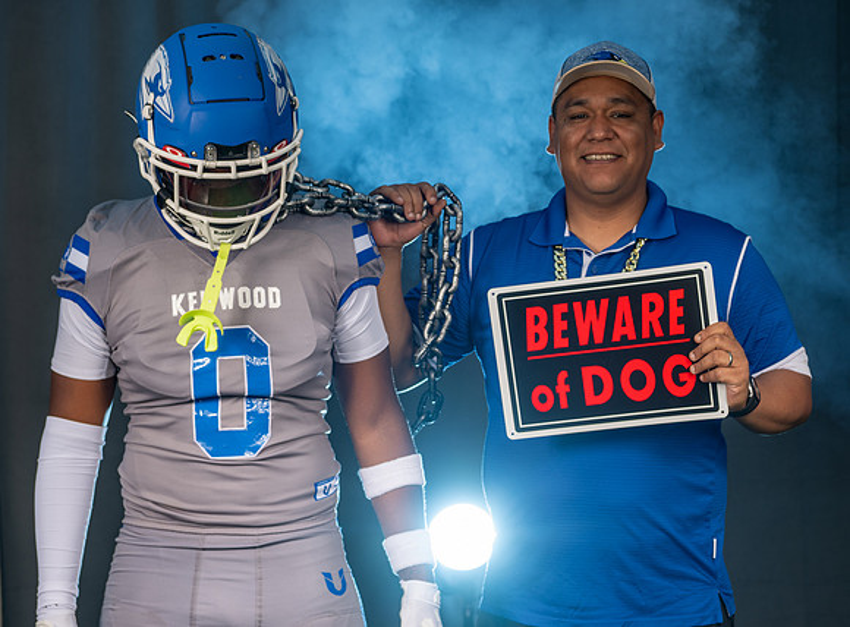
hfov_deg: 24.2
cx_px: 450
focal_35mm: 81
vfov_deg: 18.0
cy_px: 291
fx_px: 1982
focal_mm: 70
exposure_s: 1/125
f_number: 6.3
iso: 80
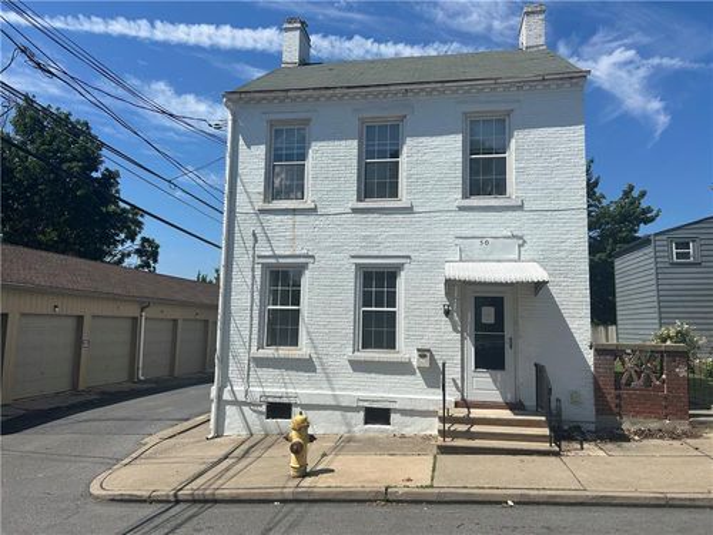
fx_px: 536
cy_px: 268
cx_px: 356
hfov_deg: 67.3
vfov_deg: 53.1
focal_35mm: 26
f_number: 1.5
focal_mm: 5.7
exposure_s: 1/6579
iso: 50
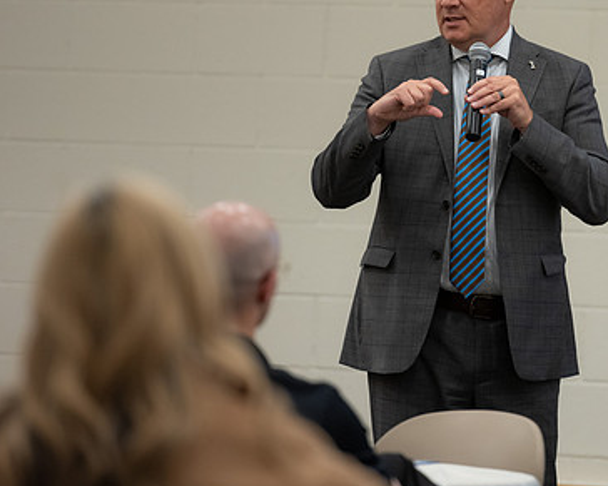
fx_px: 6386
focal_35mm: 355
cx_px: 544
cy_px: 147
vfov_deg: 4.4
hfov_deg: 5.4
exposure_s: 1/250
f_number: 2.8
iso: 1000
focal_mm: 200
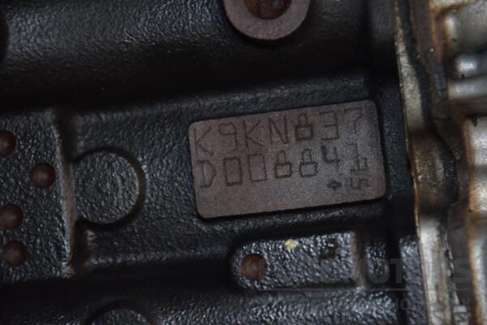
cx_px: 244
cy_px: 162
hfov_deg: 13.0
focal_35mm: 158
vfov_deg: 8.7
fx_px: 2130
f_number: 5.6
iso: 800
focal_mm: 105
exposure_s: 1/60
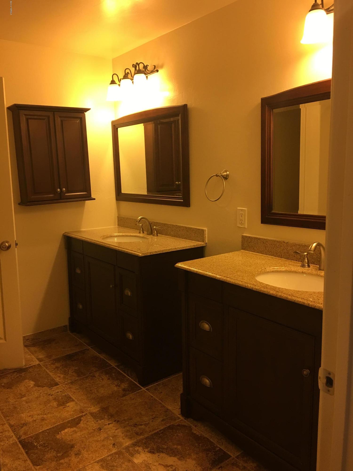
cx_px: 176
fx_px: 394
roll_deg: +0.5
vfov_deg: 61.7
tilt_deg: -9.6
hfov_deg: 48.2
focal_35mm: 29
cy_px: 236
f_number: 2.2
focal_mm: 4.15
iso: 50
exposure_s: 1/15
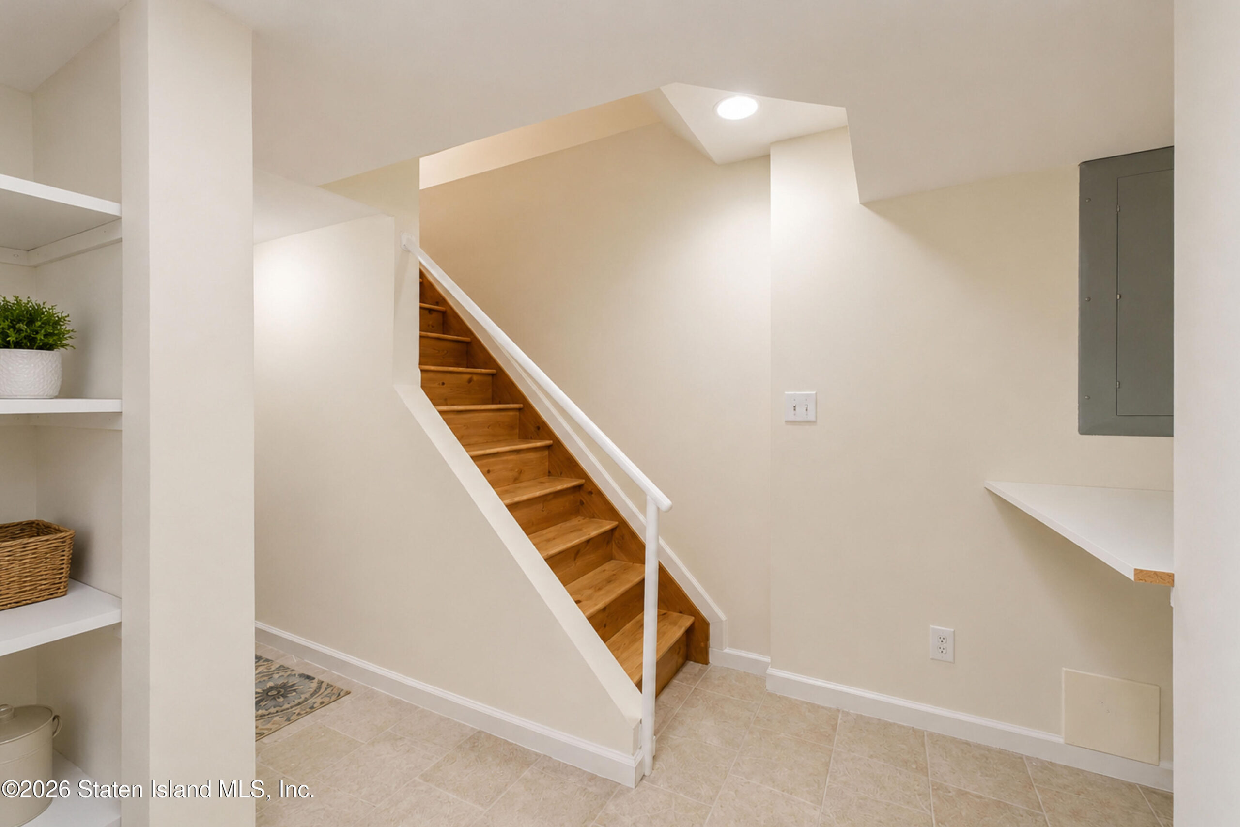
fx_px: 517
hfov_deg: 100.4
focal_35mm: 15
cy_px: 414
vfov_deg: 77.3
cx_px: 620
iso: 1600
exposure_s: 1/30
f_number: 7.1
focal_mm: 10
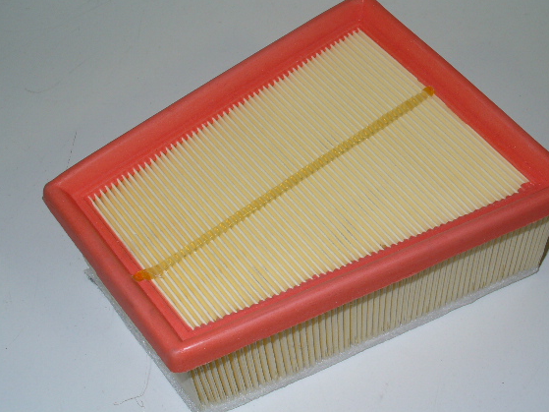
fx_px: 872
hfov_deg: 34.9
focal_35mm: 55
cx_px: 302
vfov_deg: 26.5
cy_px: 194
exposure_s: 1/60
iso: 64
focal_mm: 7.9
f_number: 3
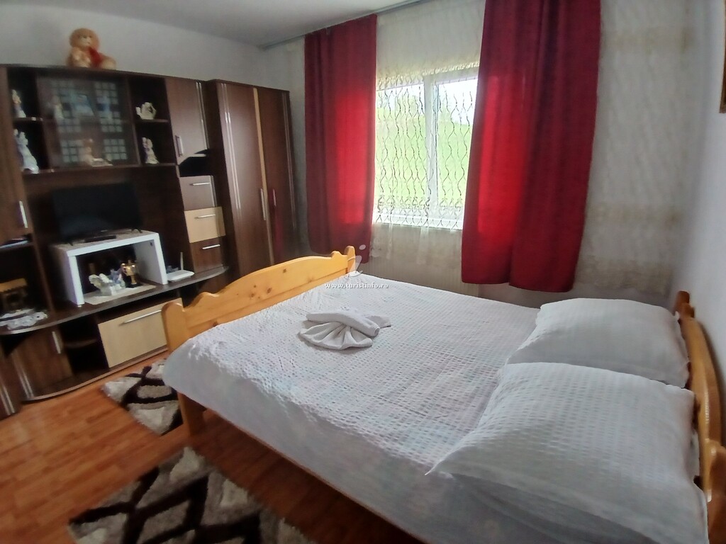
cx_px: 363
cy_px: 272
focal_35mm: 17
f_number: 2.2
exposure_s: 1/50
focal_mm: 1.4
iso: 125
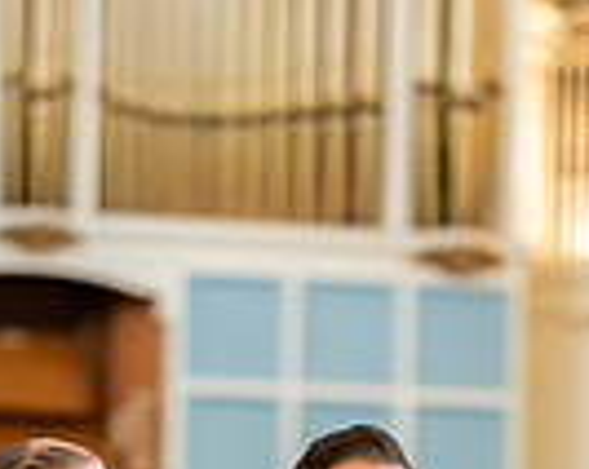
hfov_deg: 7.2
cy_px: 991
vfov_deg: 5.6
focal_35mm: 270
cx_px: 288
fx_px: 4700
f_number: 1.8
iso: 6400
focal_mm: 85
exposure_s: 1/500
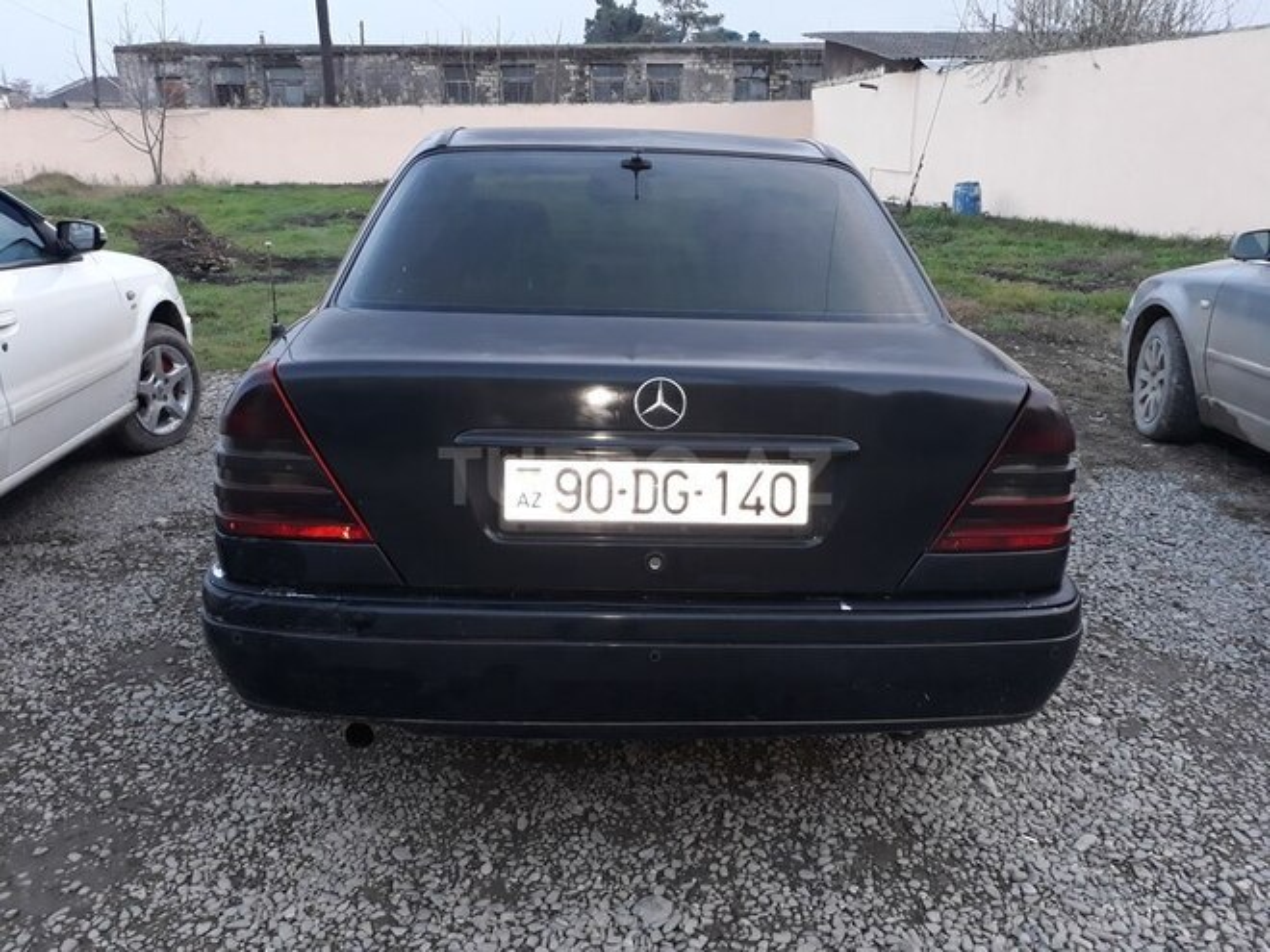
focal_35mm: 27
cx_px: 635
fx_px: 991
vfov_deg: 51.4
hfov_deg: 65.3
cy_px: 476
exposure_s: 1/50
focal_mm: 3.71
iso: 100
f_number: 1.7
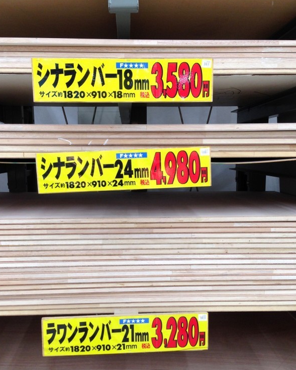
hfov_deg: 42.2
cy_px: 188
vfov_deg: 51.5
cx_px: 146
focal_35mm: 35
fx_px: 383
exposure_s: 1/20
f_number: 2.4
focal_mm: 4.12
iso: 80
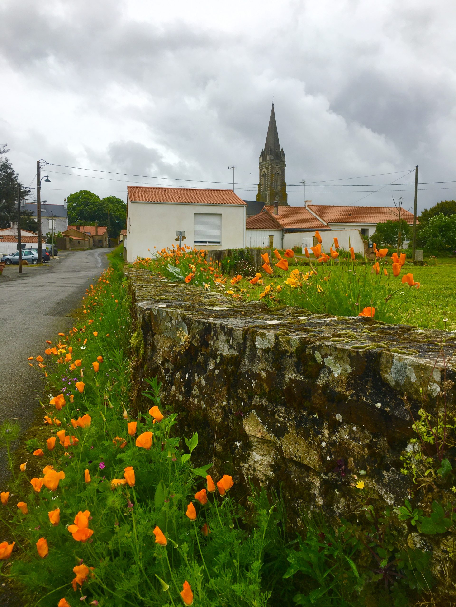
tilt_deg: -2.8
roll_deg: -0.5
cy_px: 304
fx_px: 509
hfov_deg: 48.2
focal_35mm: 29
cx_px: 228
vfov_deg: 61.7
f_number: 2.2
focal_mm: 4.15
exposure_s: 1/1451
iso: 25
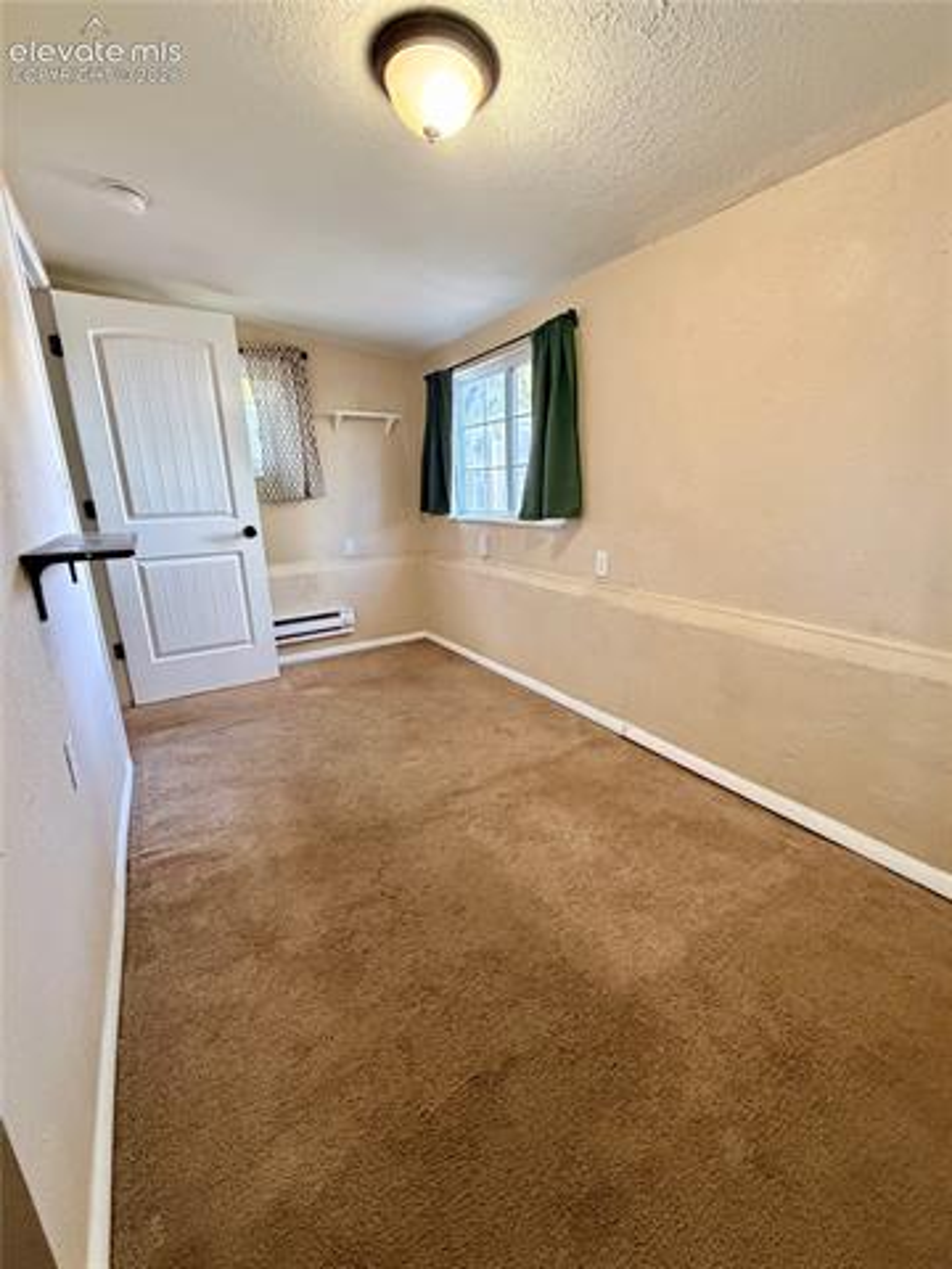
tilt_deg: -15.1
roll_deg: +1.5
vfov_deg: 102.1
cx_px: 476
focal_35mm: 14
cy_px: 634
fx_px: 513
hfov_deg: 85.7
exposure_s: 1/60
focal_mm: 2.22
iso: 500
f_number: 2.2
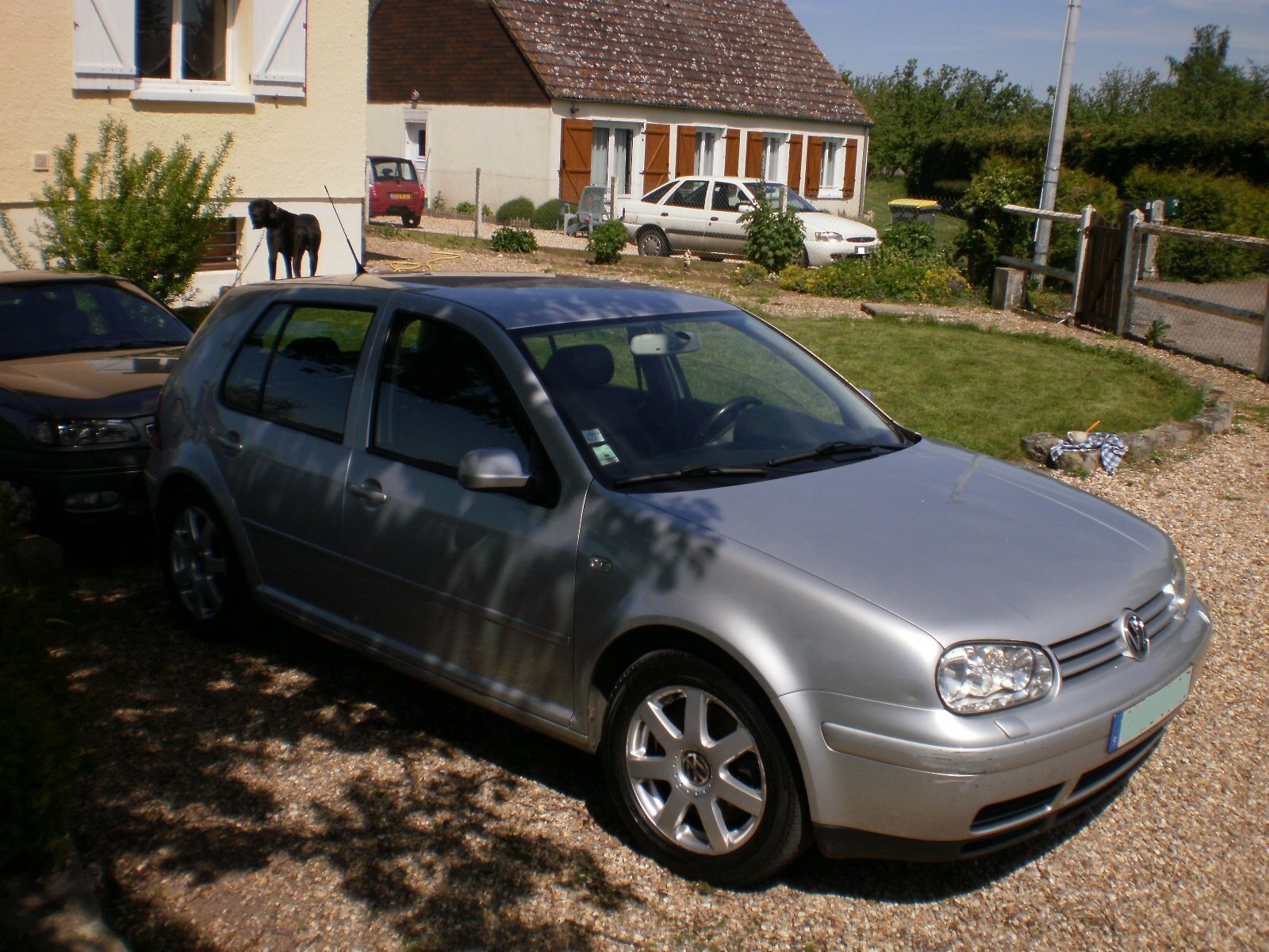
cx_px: 634
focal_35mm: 36
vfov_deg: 39.7
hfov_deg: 51.4
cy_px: 476
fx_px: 1320
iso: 100
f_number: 4.6
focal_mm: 6.3
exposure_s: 1/1250
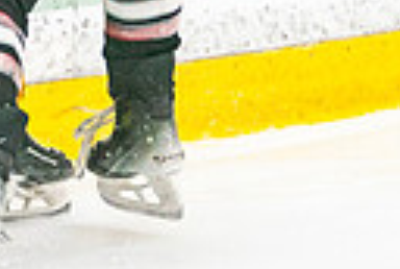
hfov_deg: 2.8
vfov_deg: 1.9
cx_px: 197
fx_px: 8074
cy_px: 32
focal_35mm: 725
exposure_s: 1/640
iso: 1250
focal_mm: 105
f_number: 2.8
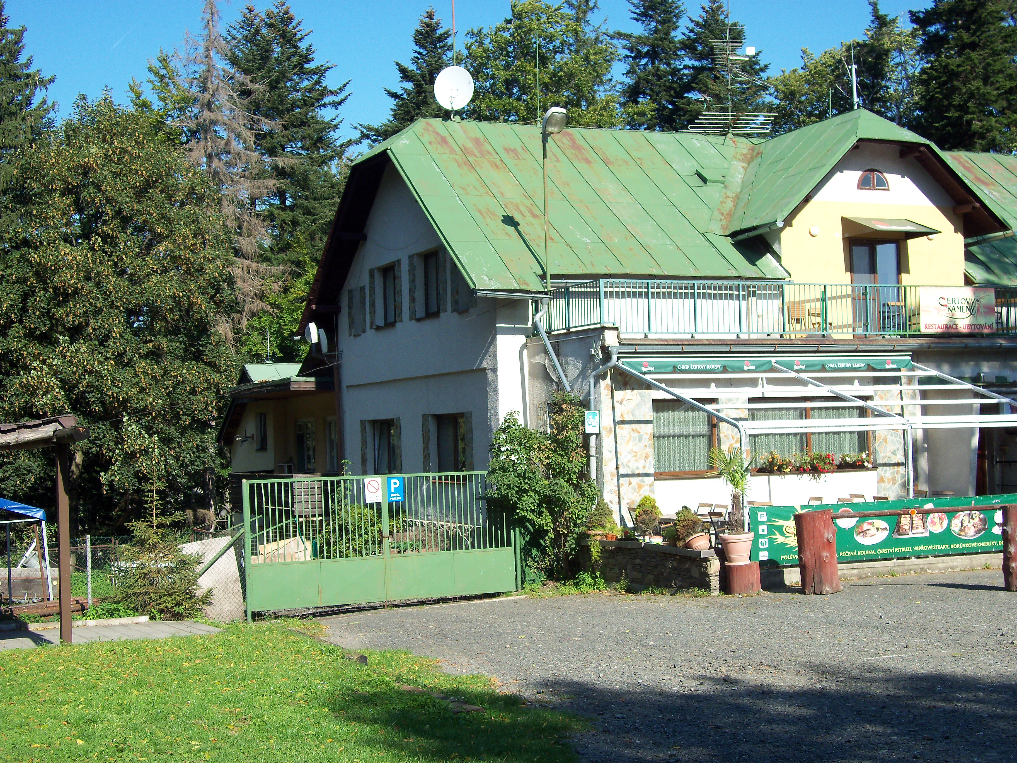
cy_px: 382
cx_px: 508
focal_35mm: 53
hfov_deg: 36.2
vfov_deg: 27.5
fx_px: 1557
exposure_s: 1/500
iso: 80
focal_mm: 8.8
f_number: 3.6
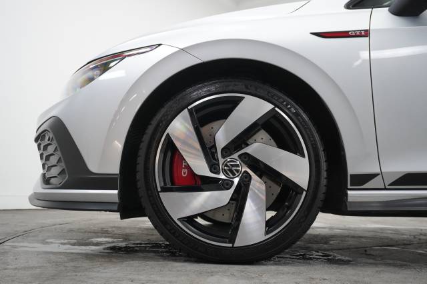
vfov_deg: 41.7
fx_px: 373
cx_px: 214
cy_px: 142
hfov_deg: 59.5
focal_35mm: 32
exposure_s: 1/160
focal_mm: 21
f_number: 4
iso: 2500
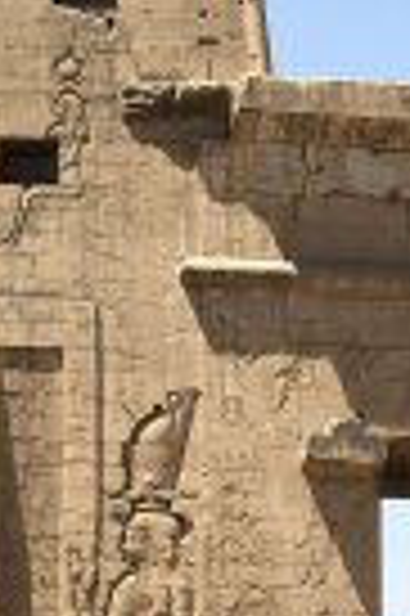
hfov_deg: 5.7
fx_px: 4144
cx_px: 275
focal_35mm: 242
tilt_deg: +8.6
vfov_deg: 8.5
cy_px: 411
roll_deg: -0.4
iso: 16
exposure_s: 1/941
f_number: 2.4
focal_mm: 6
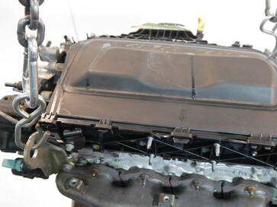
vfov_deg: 38.6
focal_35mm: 37
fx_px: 296
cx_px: 159
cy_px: 99
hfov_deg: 50.0
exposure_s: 1/125
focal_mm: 14
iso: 1600
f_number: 3.5
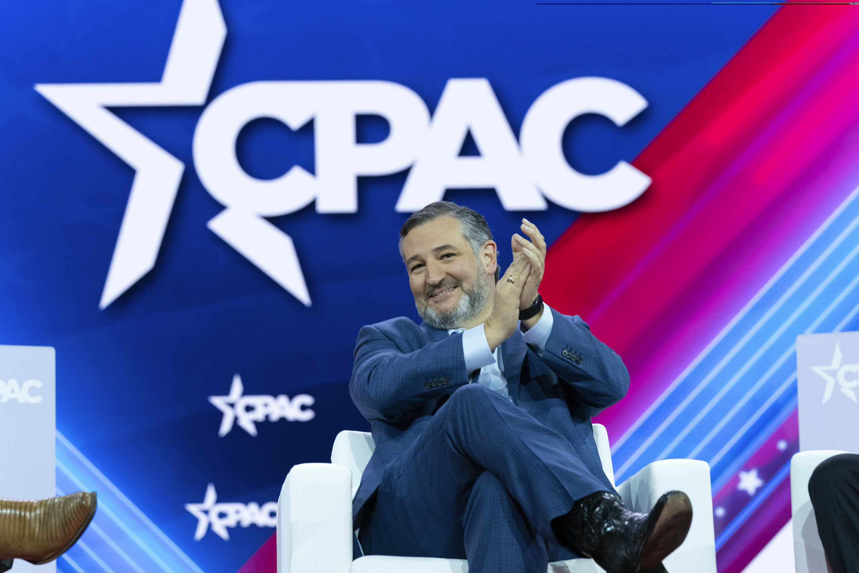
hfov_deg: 15.8
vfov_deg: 10.6
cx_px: 430
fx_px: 3102
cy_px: 286
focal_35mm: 130
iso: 3200
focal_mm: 130
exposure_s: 1/400
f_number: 5.6
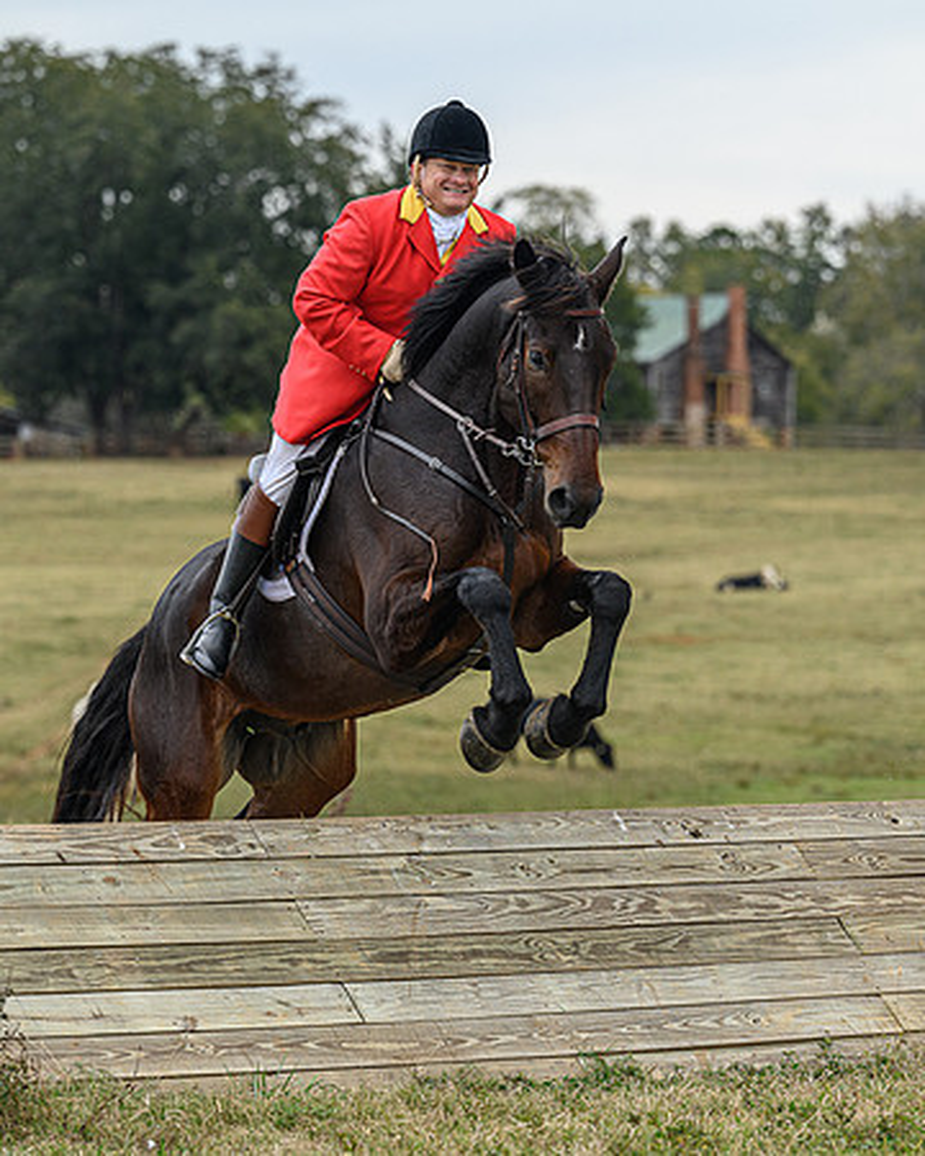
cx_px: 469
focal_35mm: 203
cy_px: 640
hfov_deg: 7.6
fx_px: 6936
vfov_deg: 9.5
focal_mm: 130
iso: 500
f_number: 3.5
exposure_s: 1/800
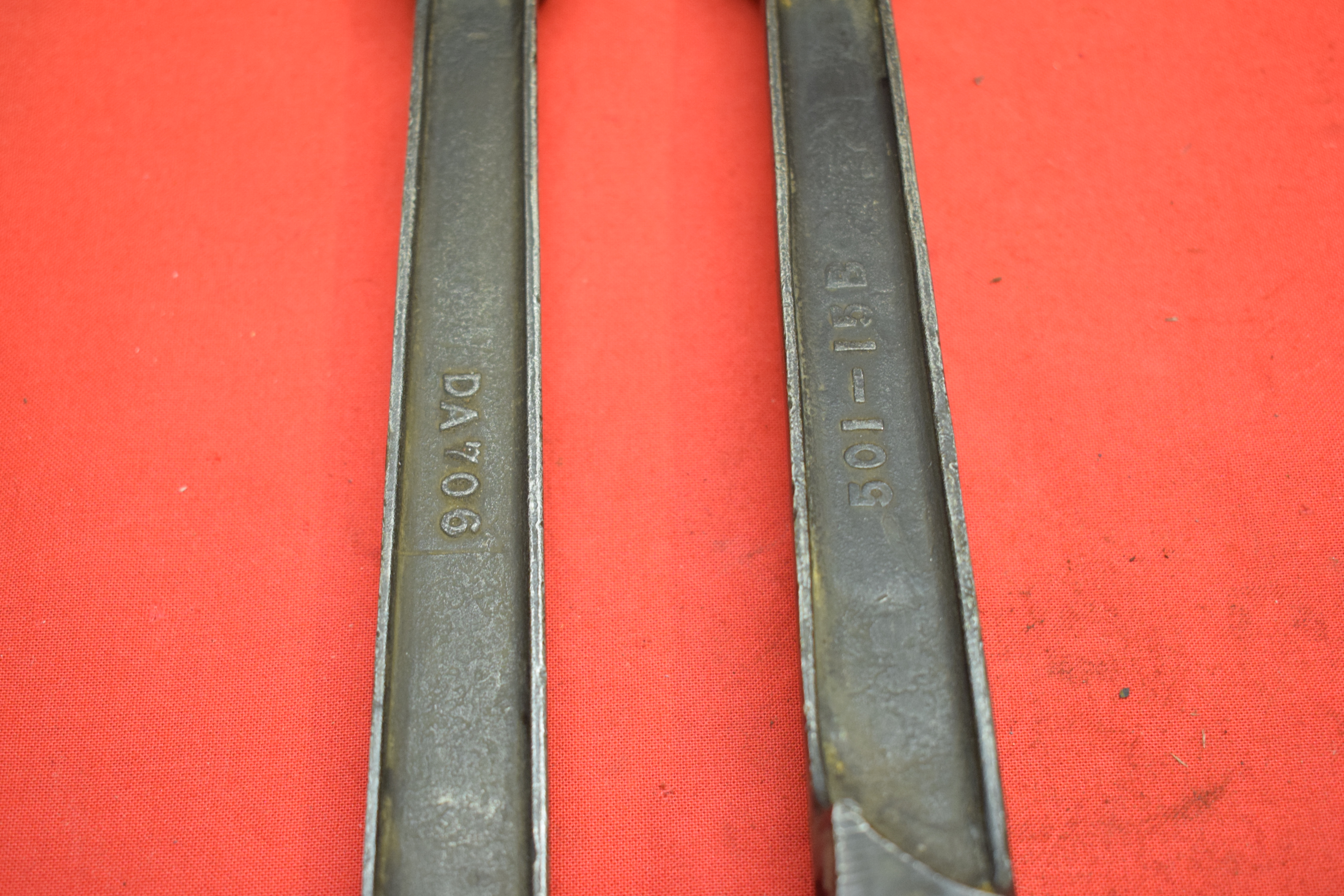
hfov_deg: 37.8
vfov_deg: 25.8
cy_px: 448
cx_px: 672
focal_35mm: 52
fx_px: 1960
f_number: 5
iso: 1600
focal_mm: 35
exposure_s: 1/60
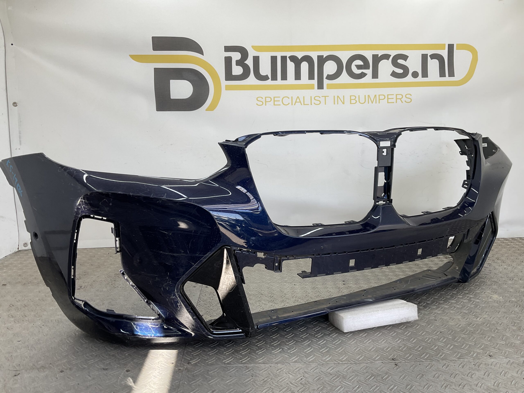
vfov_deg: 48.2
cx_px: 262
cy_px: 196
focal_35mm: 29
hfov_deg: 61.7
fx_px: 439
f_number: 1.8
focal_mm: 3
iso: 16
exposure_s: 1/152
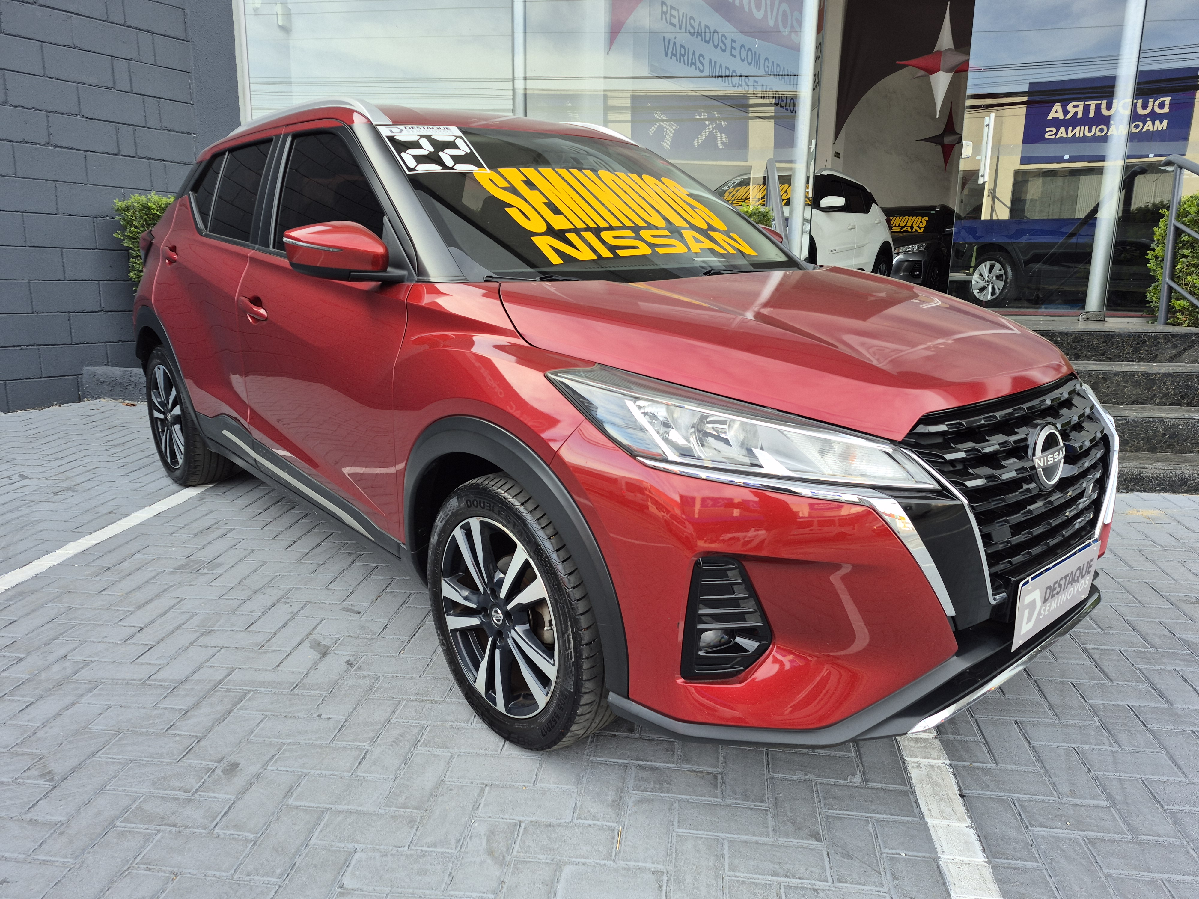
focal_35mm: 23
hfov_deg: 73.9
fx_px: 797
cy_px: 450
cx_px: 600
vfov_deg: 58.9
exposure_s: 1/187
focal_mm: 5.4
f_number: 1.8
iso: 25
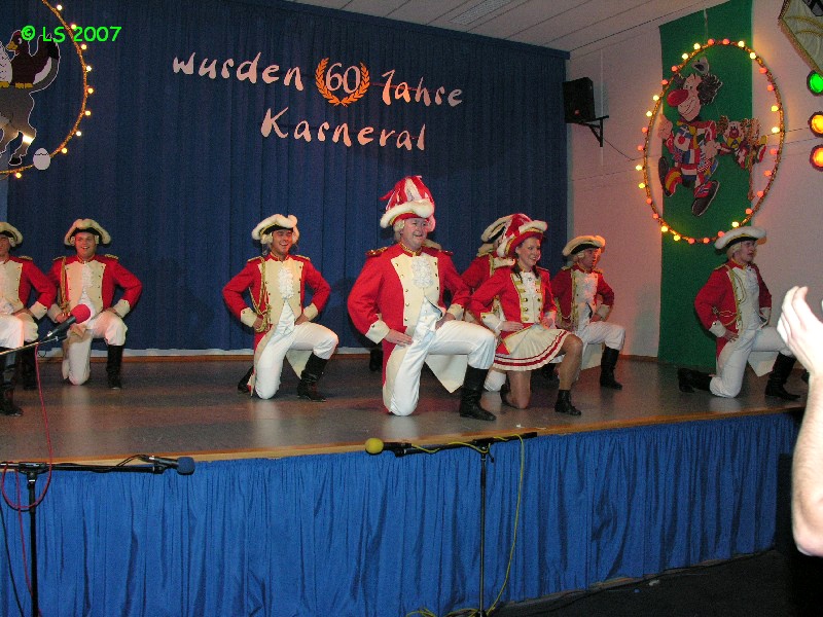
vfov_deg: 40.7
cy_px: 308
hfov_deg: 52.6
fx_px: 832
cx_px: 412
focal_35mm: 35
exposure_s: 1/60.1
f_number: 4
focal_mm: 8.9
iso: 200
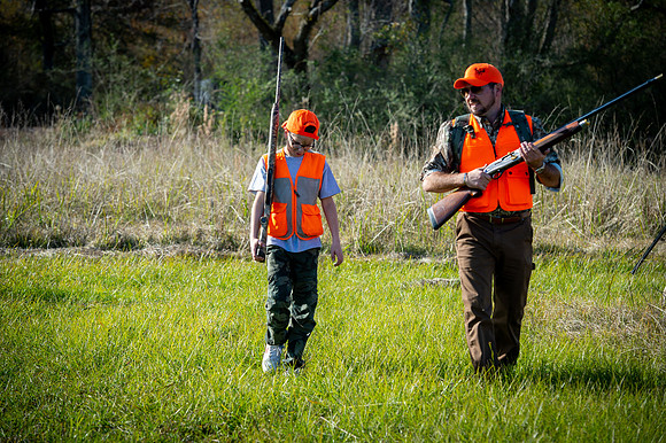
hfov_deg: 16.8
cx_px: 333
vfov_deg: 11.2
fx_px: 2256
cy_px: 222
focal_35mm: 122
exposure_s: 1/250
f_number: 5.6
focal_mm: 122
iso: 100
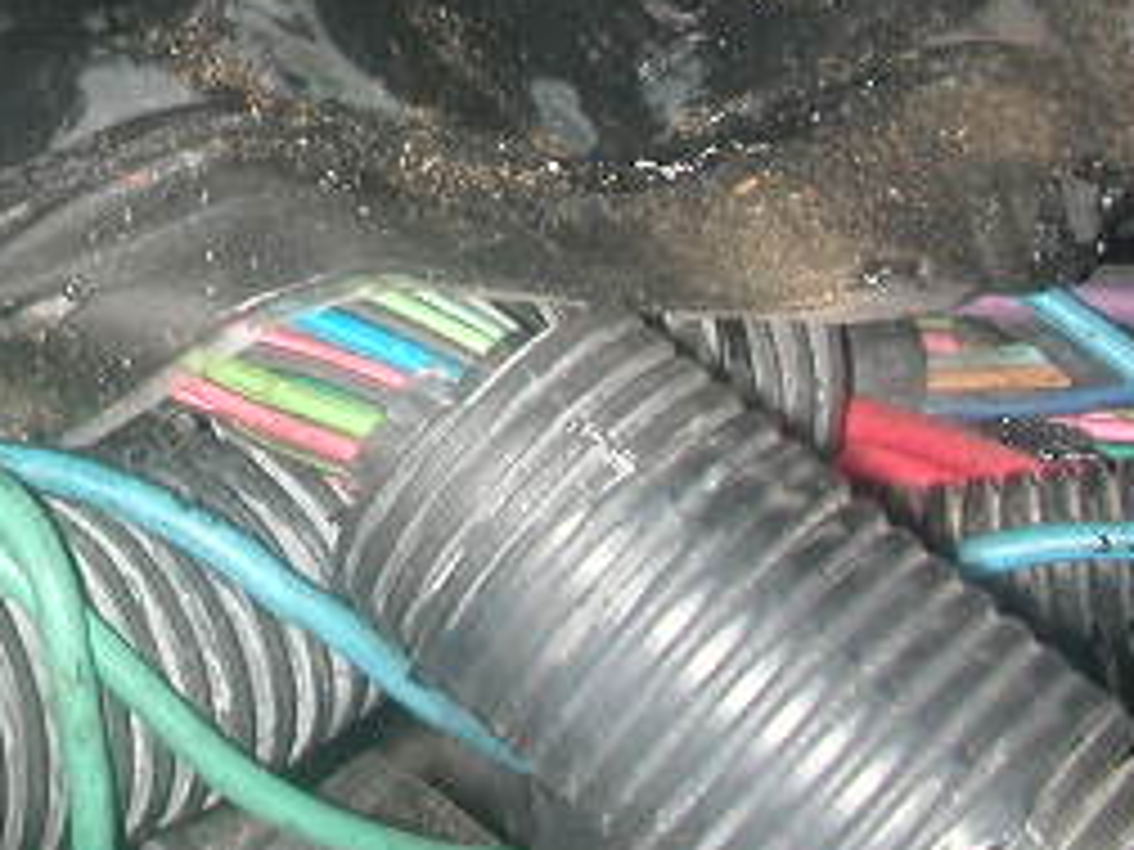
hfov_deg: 20.1
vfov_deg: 15.4
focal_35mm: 94
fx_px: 3079
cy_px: -54
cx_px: -45
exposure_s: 1/30
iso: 100
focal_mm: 5.6
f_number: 4.5
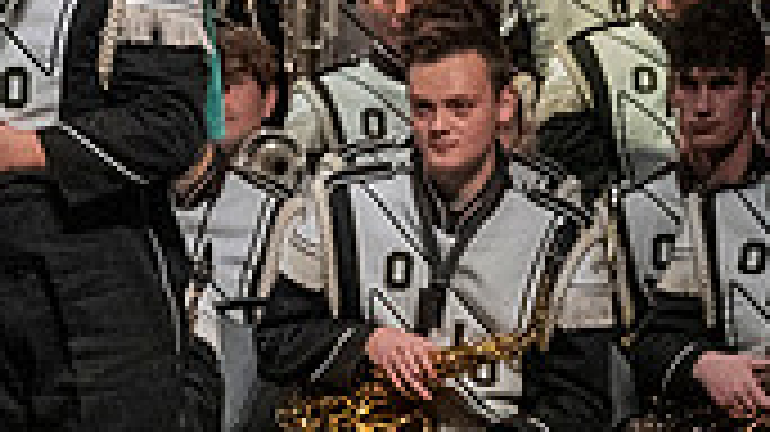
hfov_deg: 2.7
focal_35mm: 800
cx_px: -450
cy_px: 266
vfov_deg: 1.5
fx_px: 16326
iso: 4000
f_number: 4
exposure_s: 1/500
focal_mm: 150
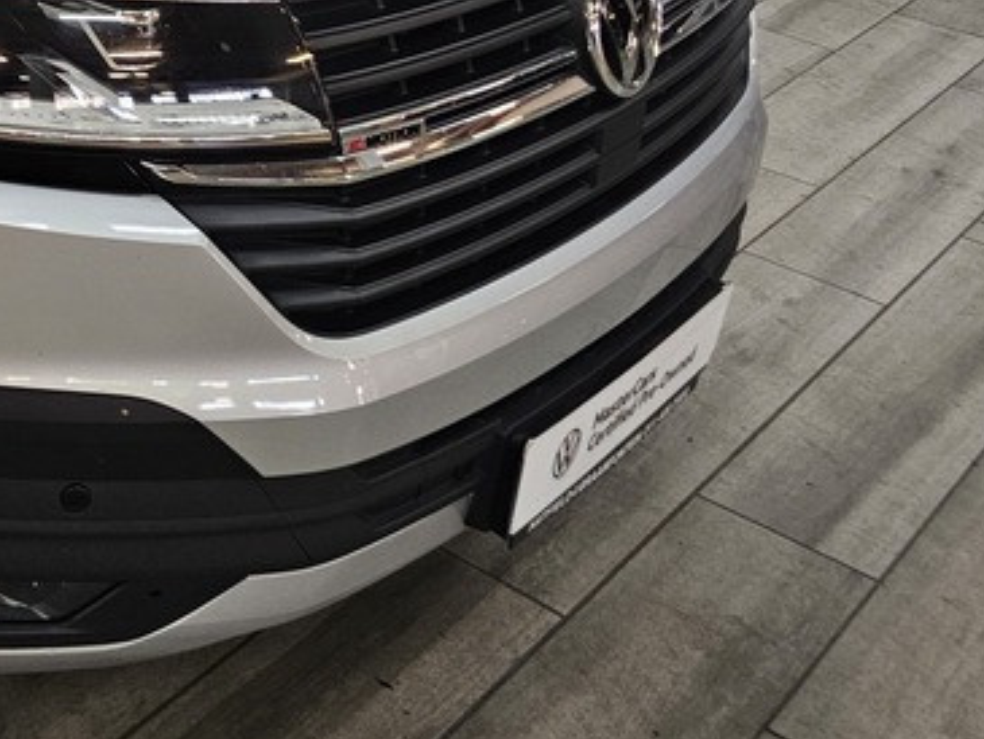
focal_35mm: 63
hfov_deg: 26.5
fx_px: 1791
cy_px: -221
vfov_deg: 21.1
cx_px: -262
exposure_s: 1/100
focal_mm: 6.3
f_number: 1.7
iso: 320
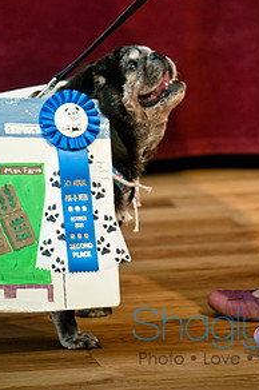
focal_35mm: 359
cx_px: 144
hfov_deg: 3.8
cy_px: 91
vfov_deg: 5.7
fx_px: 3881
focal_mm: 155
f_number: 2.8
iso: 200
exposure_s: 1/125
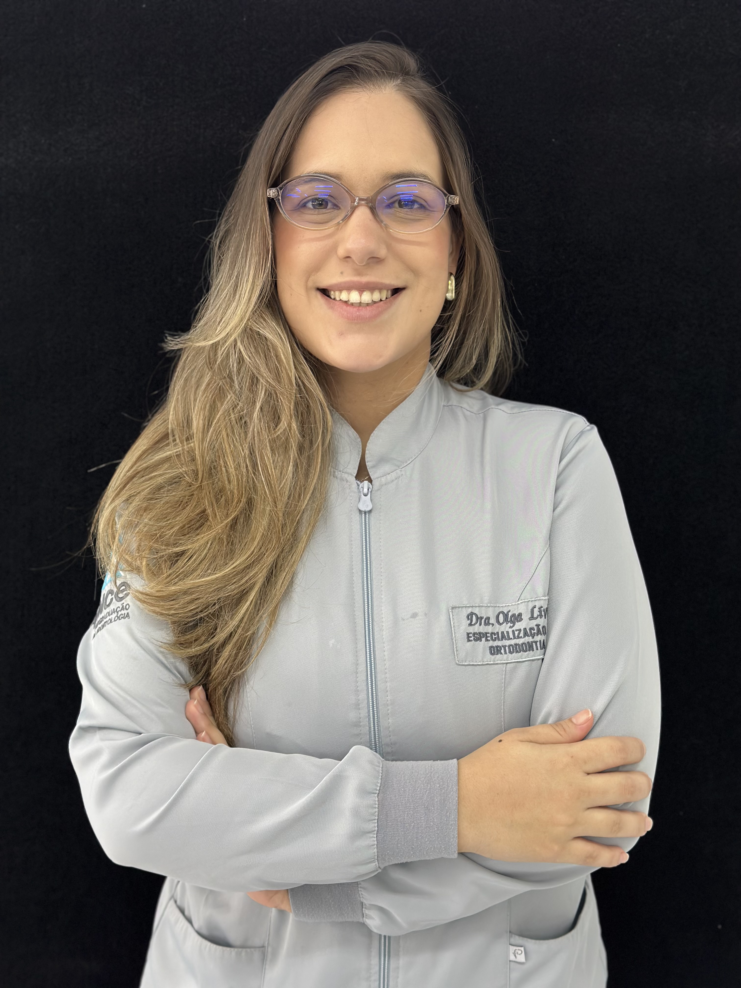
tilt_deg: -12.2
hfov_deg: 30.3
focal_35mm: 48
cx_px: 370
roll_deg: -0.6
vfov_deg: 39.7
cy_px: 494
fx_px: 1370
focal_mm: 6.86
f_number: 1.78
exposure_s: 1/120
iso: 100
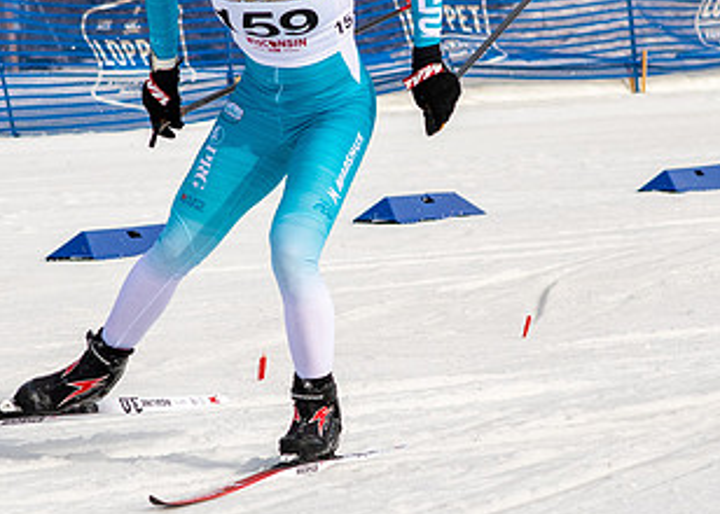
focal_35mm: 261
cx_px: 310
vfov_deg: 5.5
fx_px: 5337
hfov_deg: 7.7
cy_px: 245
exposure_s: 1/2000
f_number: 5.6
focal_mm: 85
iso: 400
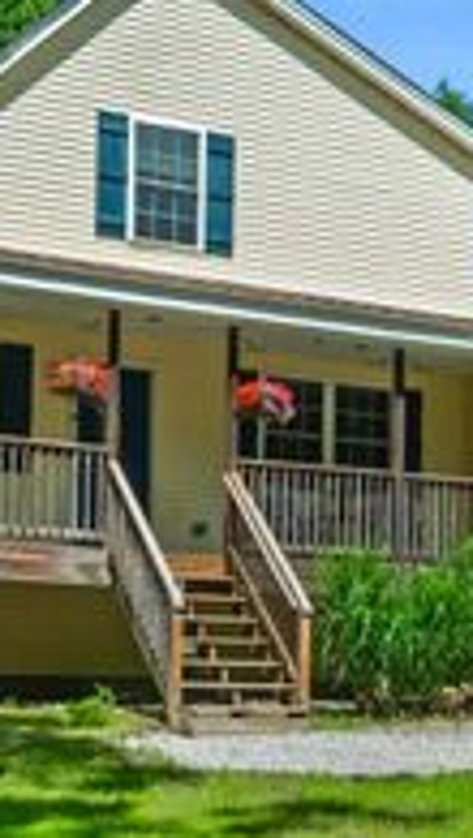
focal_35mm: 97
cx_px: 344
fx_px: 2158
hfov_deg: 12.5
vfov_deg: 21.9
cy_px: 514
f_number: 10
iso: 200
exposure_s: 1/320
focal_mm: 24
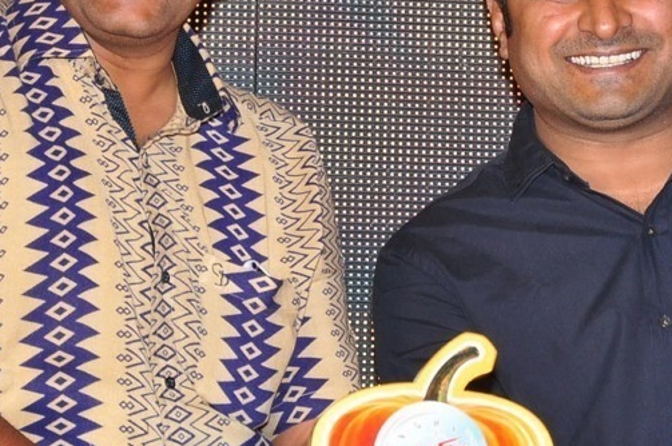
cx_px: 570
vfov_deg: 4.8
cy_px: 176
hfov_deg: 7.2
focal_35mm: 286
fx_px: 5332
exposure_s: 1/125
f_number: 8
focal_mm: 80
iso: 500
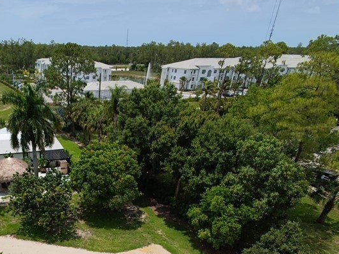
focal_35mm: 31
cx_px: 65
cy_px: 226
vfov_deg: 41.9
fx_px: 303
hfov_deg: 54.2
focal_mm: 16
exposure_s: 1/3188
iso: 102
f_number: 2.55
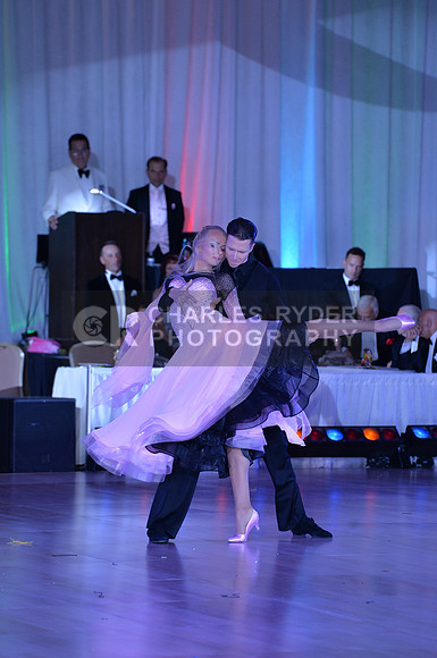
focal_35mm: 200
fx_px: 3652
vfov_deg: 10.3
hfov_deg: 6.8
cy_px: 329
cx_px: 218
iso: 2000
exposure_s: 1/250
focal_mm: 200
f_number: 4
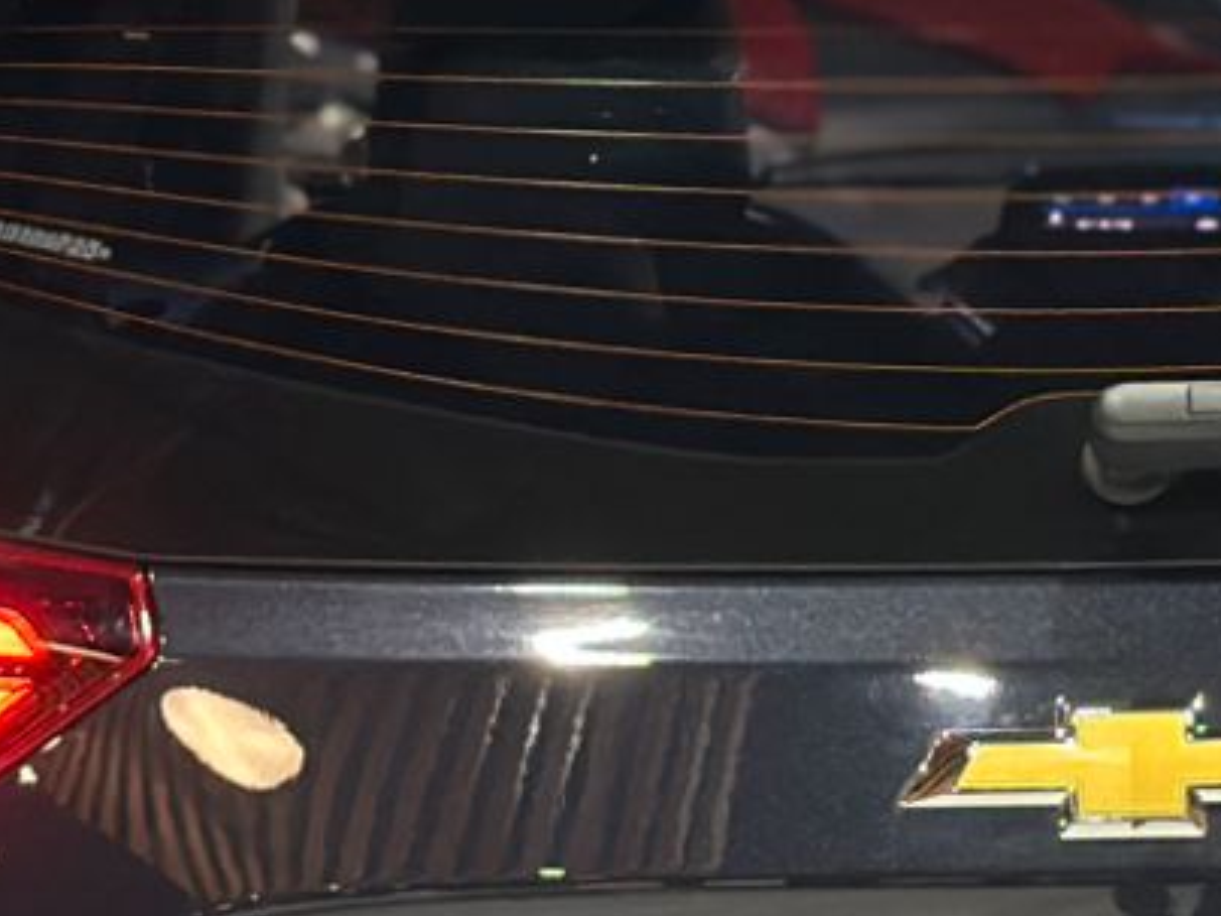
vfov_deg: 6.5
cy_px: 1037
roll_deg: +0.4
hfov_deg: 8.7
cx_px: 1049
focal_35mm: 228
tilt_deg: -10.9
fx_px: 8042
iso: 200
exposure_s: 1/60
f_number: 1.78
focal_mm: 6.86
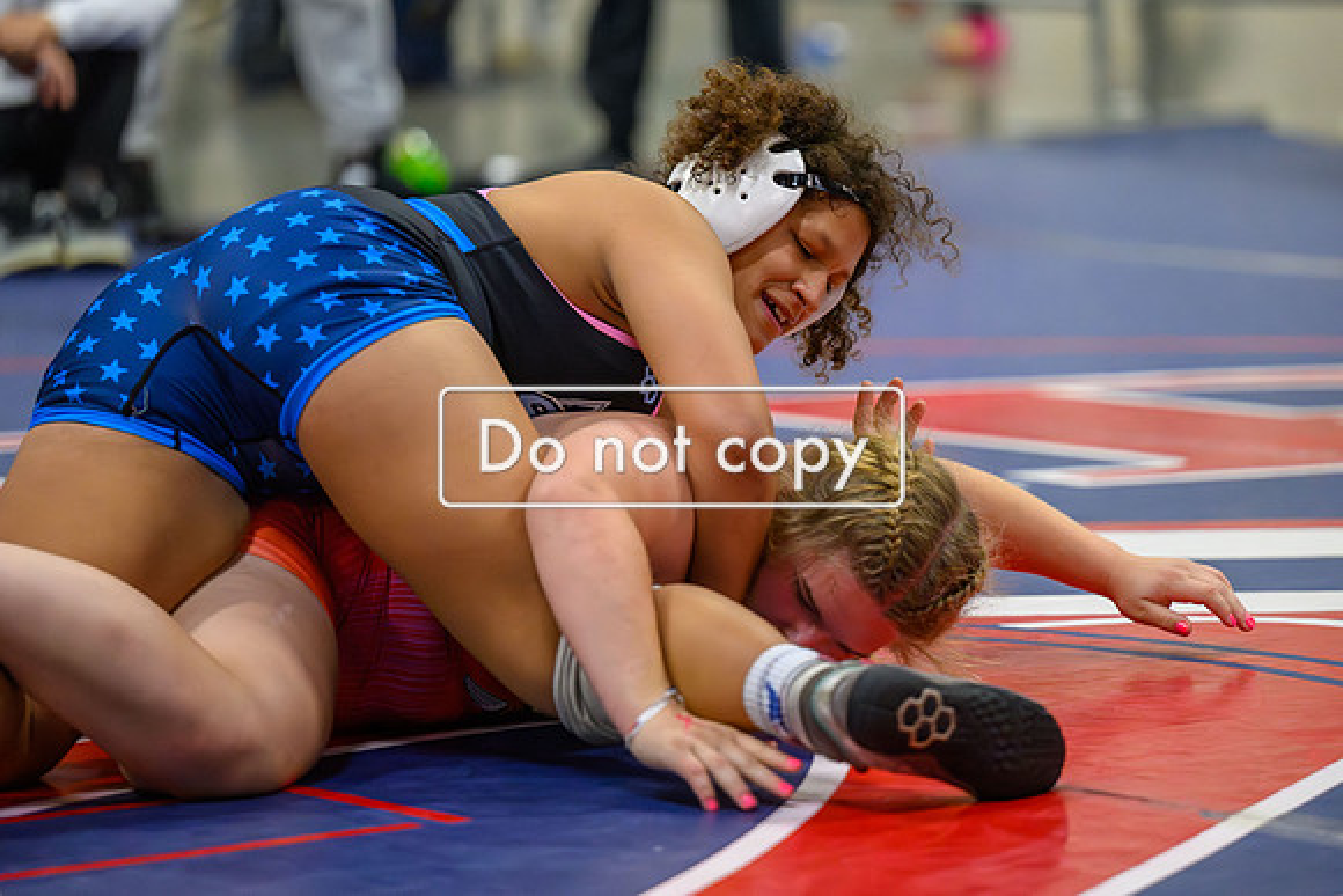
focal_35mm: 202
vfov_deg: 6.8
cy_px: 390
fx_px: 7530
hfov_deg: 10.2
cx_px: 797
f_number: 2.8
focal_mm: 170
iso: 11400
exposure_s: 1/800
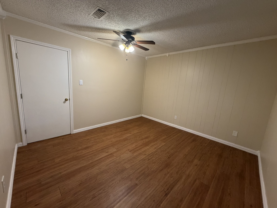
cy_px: 104
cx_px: 138
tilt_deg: -10.2
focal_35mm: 14
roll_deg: -4.2
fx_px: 112
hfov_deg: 102.1
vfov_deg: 85.7
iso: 320
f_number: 2.2
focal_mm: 2.22
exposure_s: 1/79
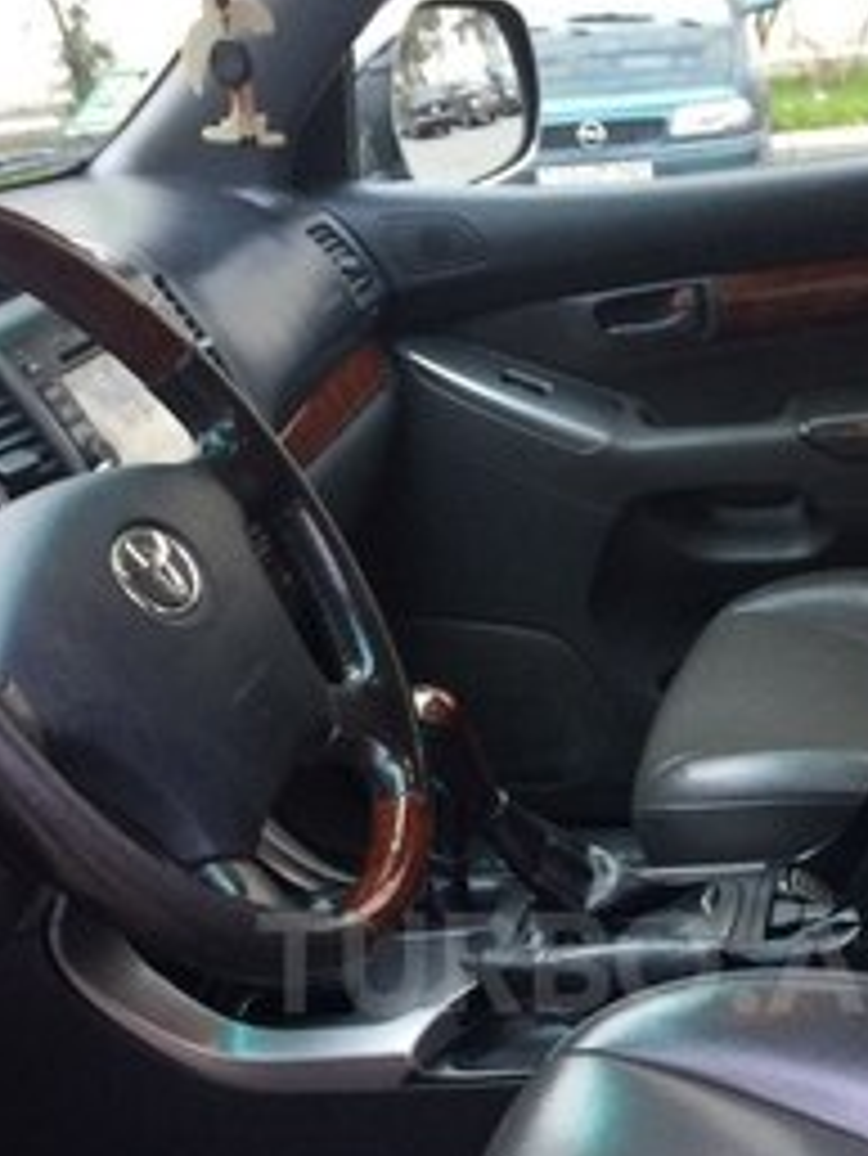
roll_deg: +7.6
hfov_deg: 25.9
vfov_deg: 33.1
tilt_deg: -25.7
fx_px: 1871
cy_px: 963
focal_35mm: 56
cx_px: 603
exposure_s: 1/33
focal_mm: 4.15
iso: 125
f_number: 2.2
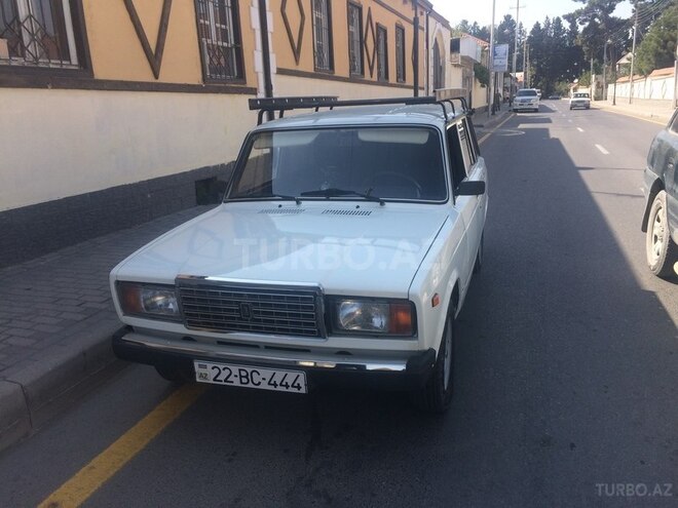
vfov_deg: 48.2
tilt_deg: -12.5
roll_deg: +2.1
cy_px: 254
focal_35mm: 29
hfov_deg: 61.7
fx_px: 568
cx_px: 339
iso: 32
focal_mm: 4.15
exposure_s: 1/933
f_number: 2.2
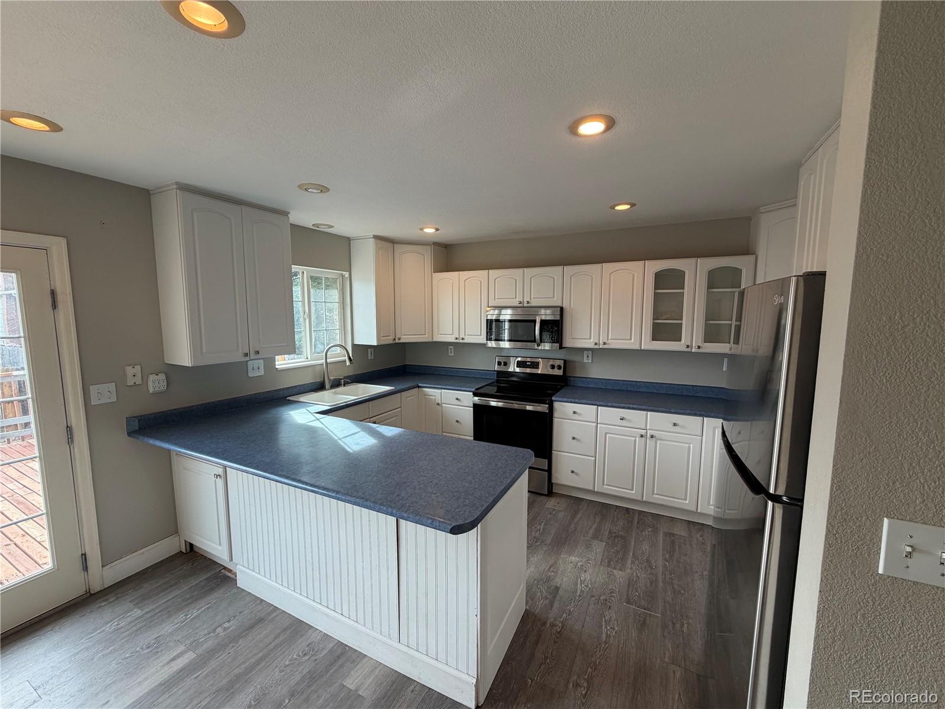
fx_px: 382
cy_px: 354
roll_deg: +0.8
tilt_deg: -6.2
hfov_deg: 102.1
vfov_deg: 85.7
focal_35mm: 14
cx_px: 472
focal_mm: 2.22
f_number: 2.2
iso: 100
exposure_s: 1/120
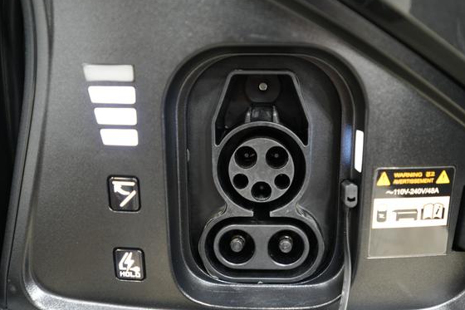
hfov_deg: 58.5
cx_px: 264
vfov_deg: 41.1
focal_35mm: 32
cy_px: 168
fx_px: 413
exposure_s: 1/30
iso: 500
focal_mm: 28
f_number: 2.8
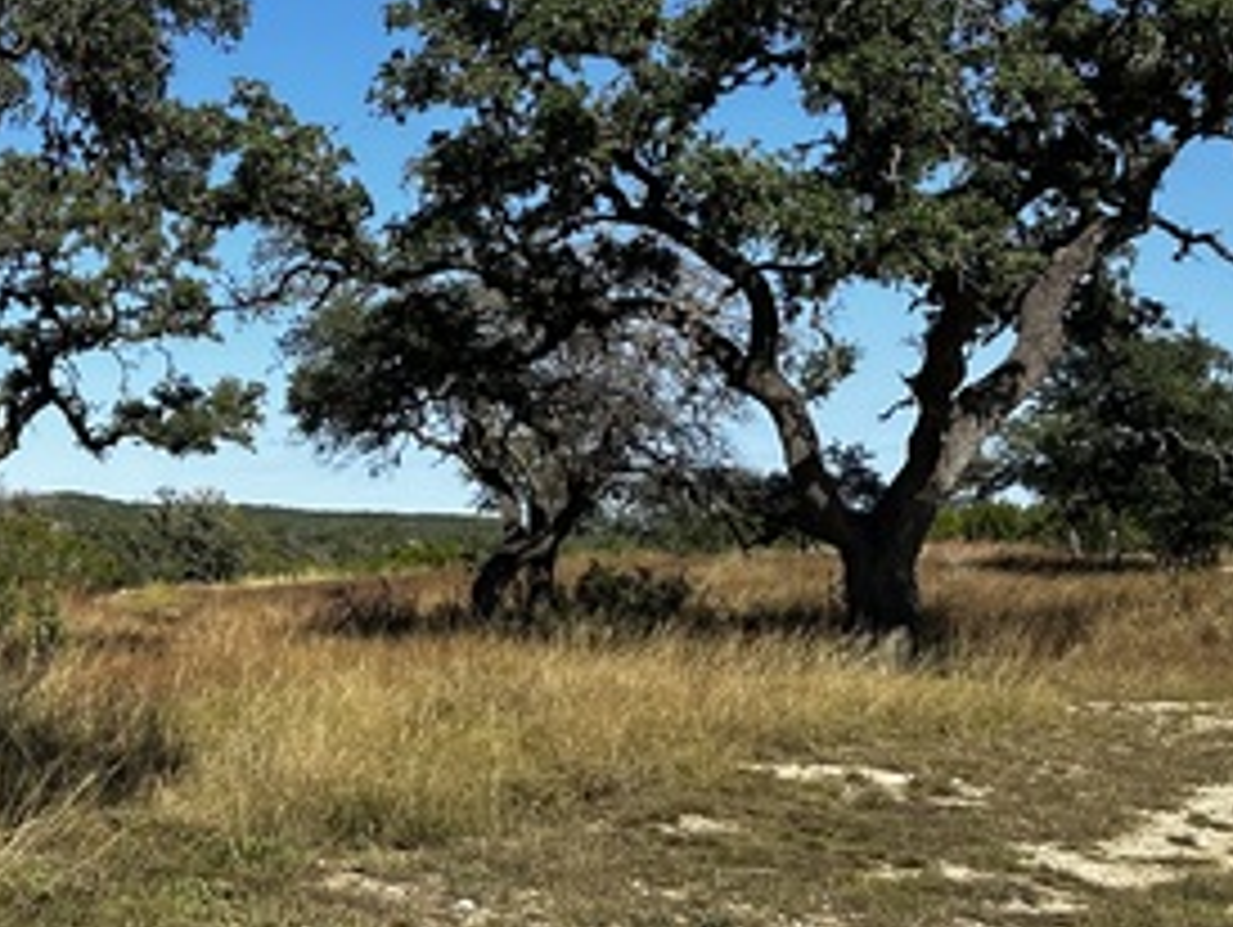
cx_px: 27
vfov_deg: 26.0
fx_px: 1996
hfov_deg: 31.9
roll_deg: -1.7
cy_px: 324
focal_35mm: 56
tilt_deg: +5.4
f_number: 1.78
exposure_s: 1/3597
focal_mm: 6.86
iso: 80
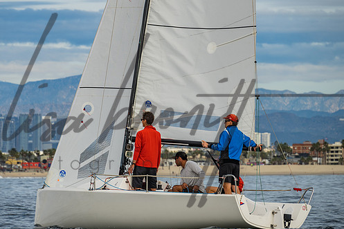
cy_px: 99
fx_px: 2770
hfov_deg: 7.1
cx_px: 150
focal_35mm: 290
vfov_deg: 4.7
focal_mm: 200
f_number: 6.3
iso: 100
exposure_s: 1/640
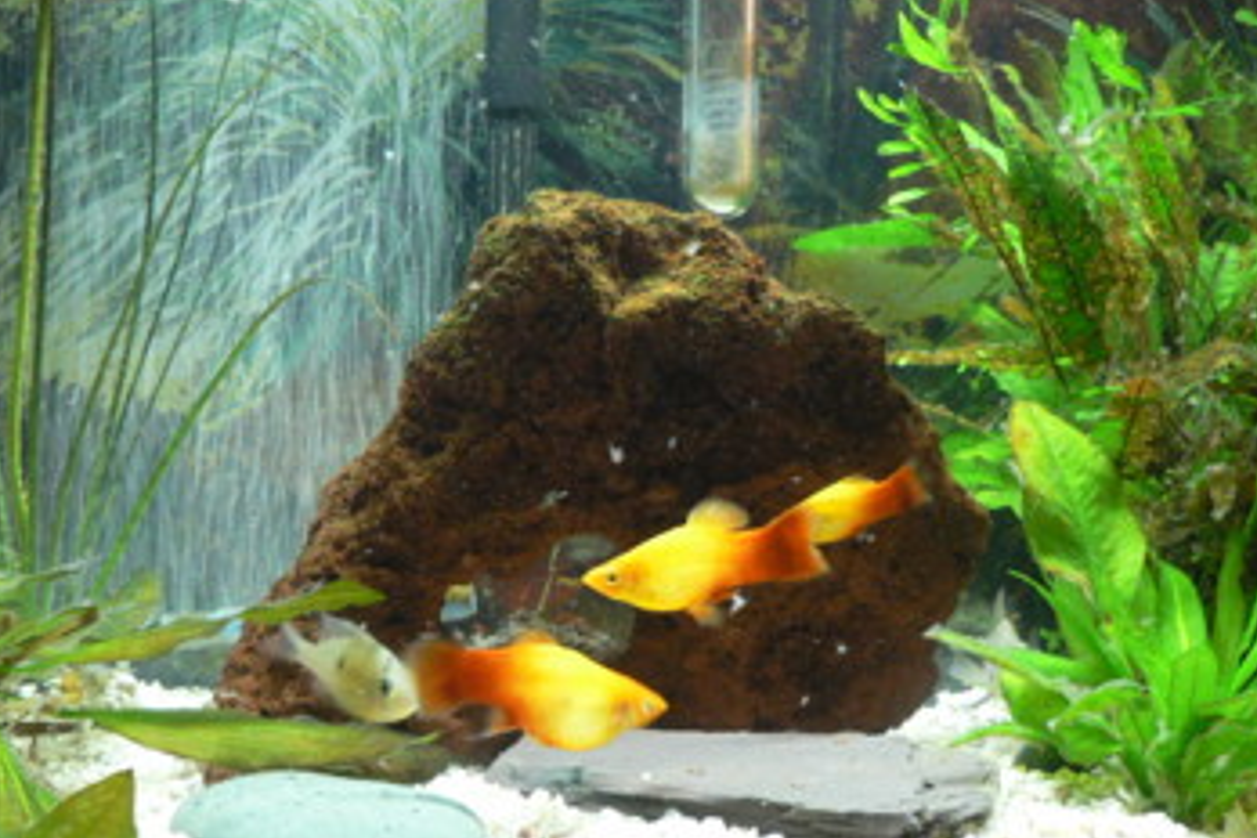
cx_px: 636
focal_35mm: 43
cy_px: 488
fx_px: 1501
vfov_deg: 31.1
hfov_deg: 45.4
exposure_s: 1/8
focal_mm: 6
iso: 200
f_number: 2.8
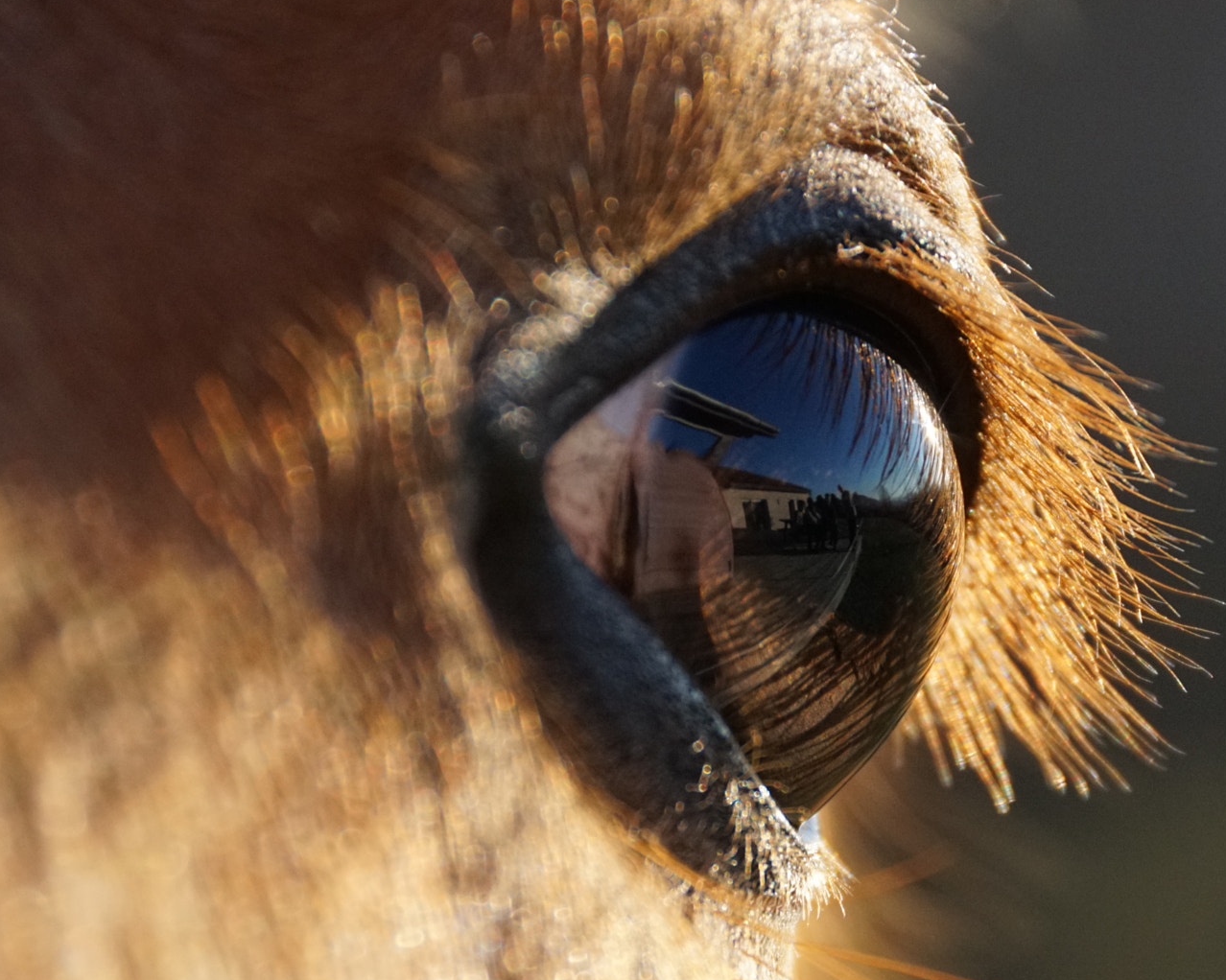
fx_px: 20462
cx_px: 917
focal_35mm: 564
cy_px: 525
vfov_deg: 2.7
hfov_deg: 3.4
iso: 1250
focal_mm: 250
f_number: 9
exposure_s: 1/1250
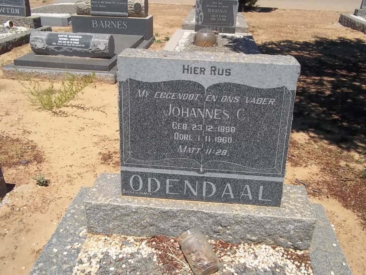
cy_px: 138
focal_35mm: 32
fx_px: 338
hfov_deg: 56.8
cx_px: 183
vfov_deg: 44.2
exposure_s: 1/500
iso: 80
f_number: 5.5
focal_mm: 5.7
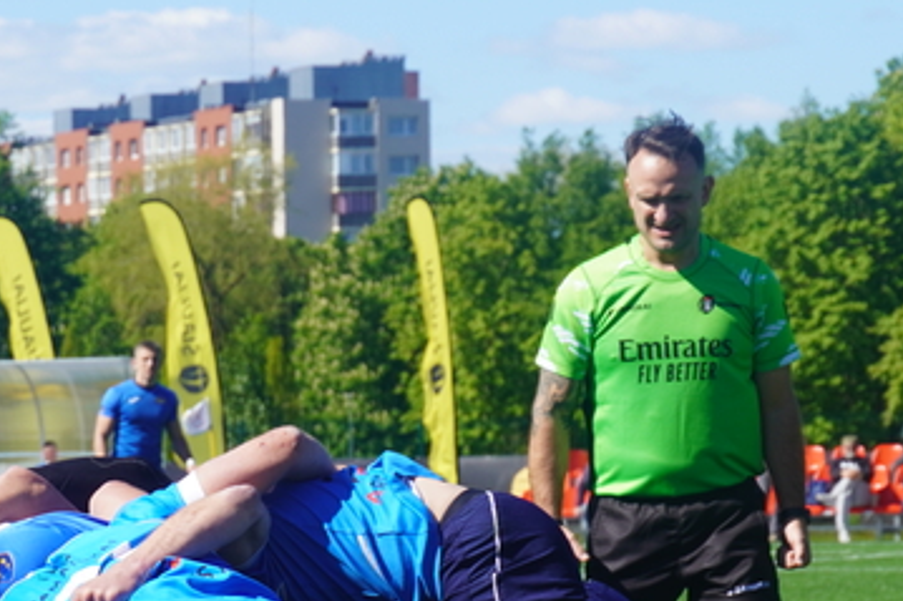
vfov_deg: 5.4
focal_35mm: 255
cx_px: 87
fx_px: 6393
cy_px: 636
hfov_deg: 8.1
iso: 100
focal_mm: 74
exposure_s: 1/200
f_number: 8
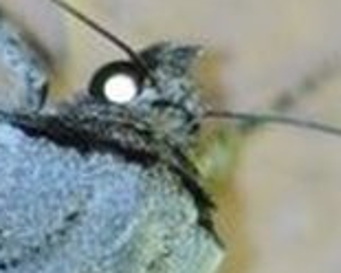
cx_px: -50
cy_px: 473
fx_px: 9244
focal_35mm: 916
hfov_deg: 2.1
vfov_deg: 1.7
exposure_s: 1/100
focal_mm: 105
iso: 640
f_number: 3.5
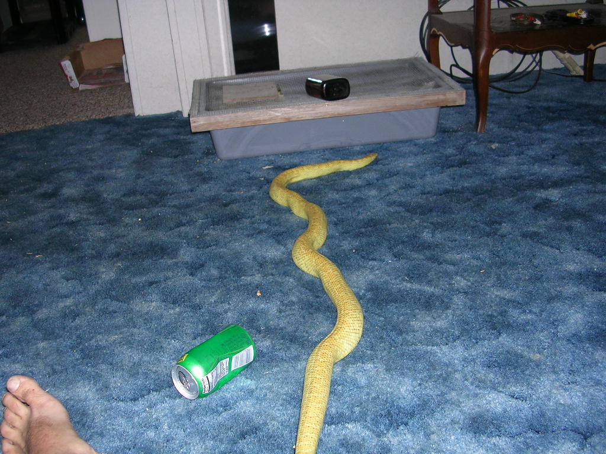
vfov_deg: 37.7
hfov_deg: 49.0
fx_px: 665
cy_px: 227
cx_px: 303
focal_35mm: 38
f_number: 2.8
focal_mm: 5.8
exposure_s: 1/60.1
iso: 56
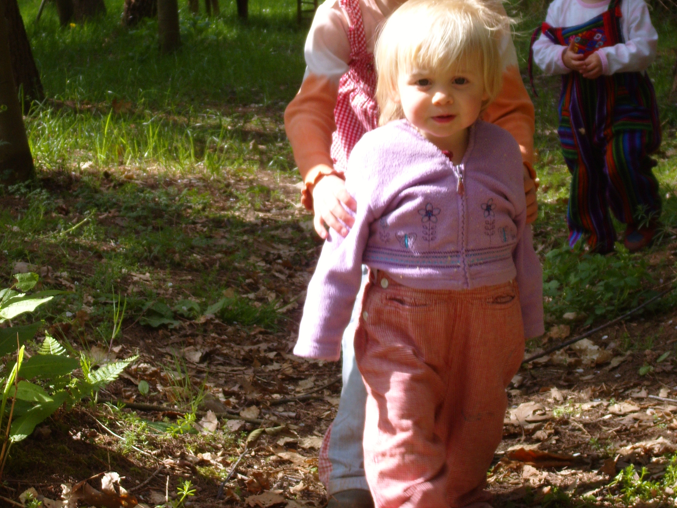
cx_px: 337
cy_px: 98
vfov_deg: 10.5
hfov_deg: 14.0
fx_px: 2757
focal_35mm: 141
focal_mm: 22.2
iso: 80
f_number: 5.1
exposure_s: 1/180
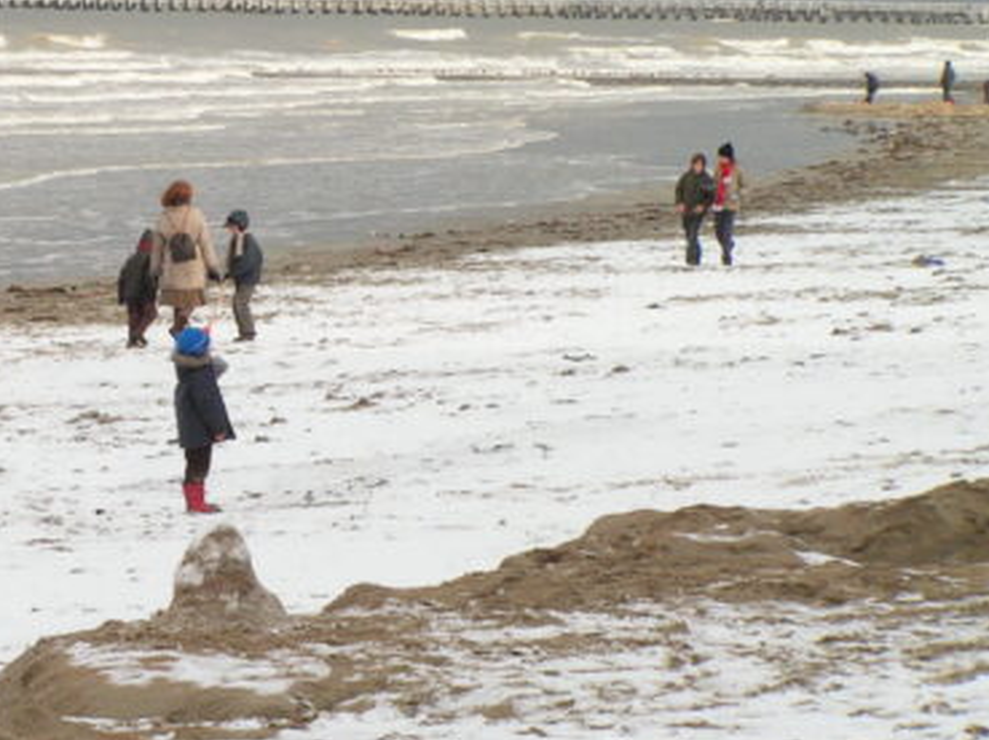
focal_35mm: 283
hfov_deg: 7.0
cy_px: 186
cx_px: 91
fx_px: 8078
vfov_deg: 5.2
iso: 50
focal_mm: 24.8
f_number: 6.3
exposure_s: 1/400
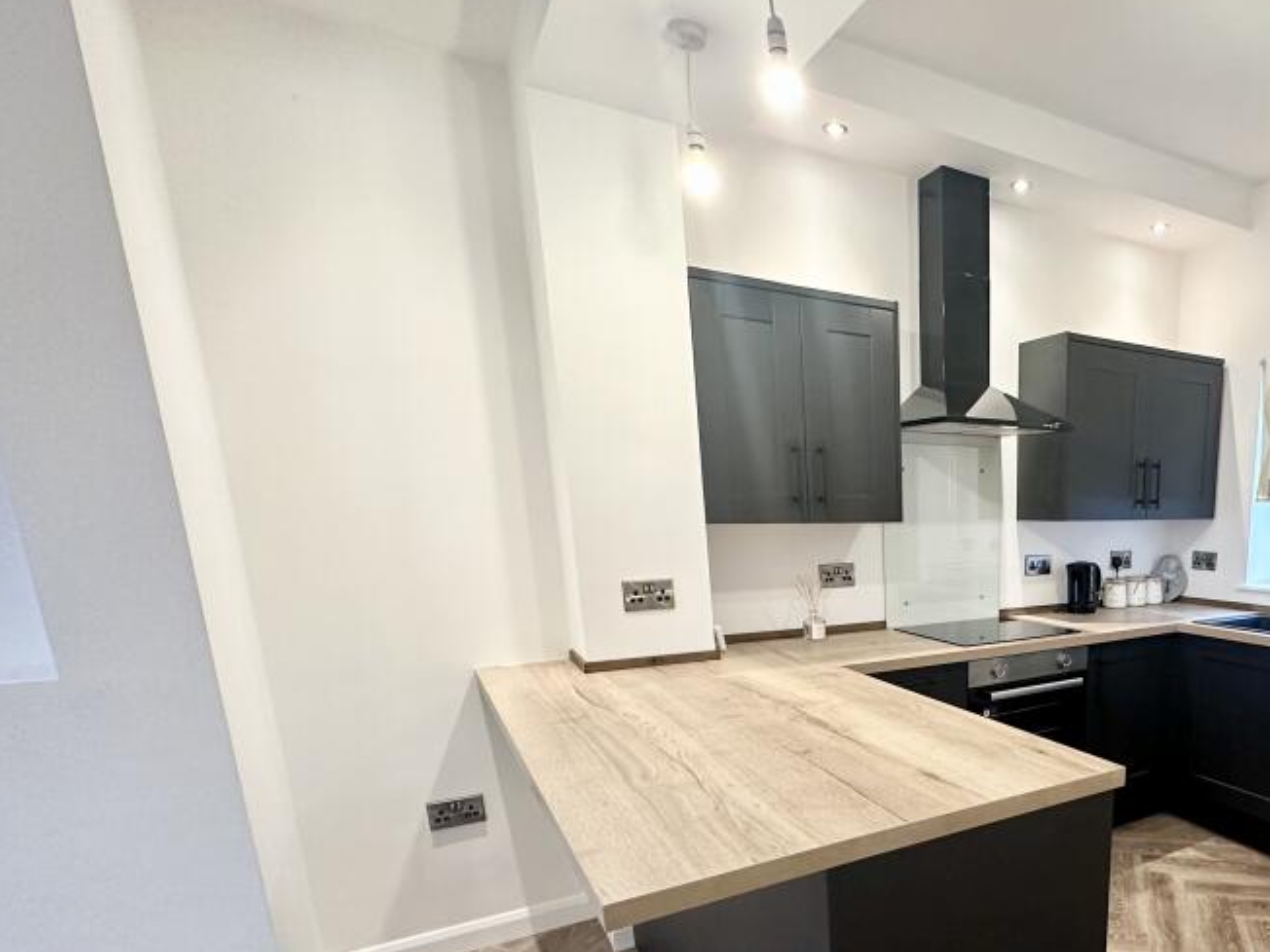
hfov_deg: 70.4
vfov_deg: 58.5
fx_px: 807
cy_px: 693
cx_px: 978
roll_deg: +0.0
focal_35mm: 22
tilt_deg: -13.3
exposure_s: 1/100
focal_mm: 2.22
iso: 320
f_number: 2.2
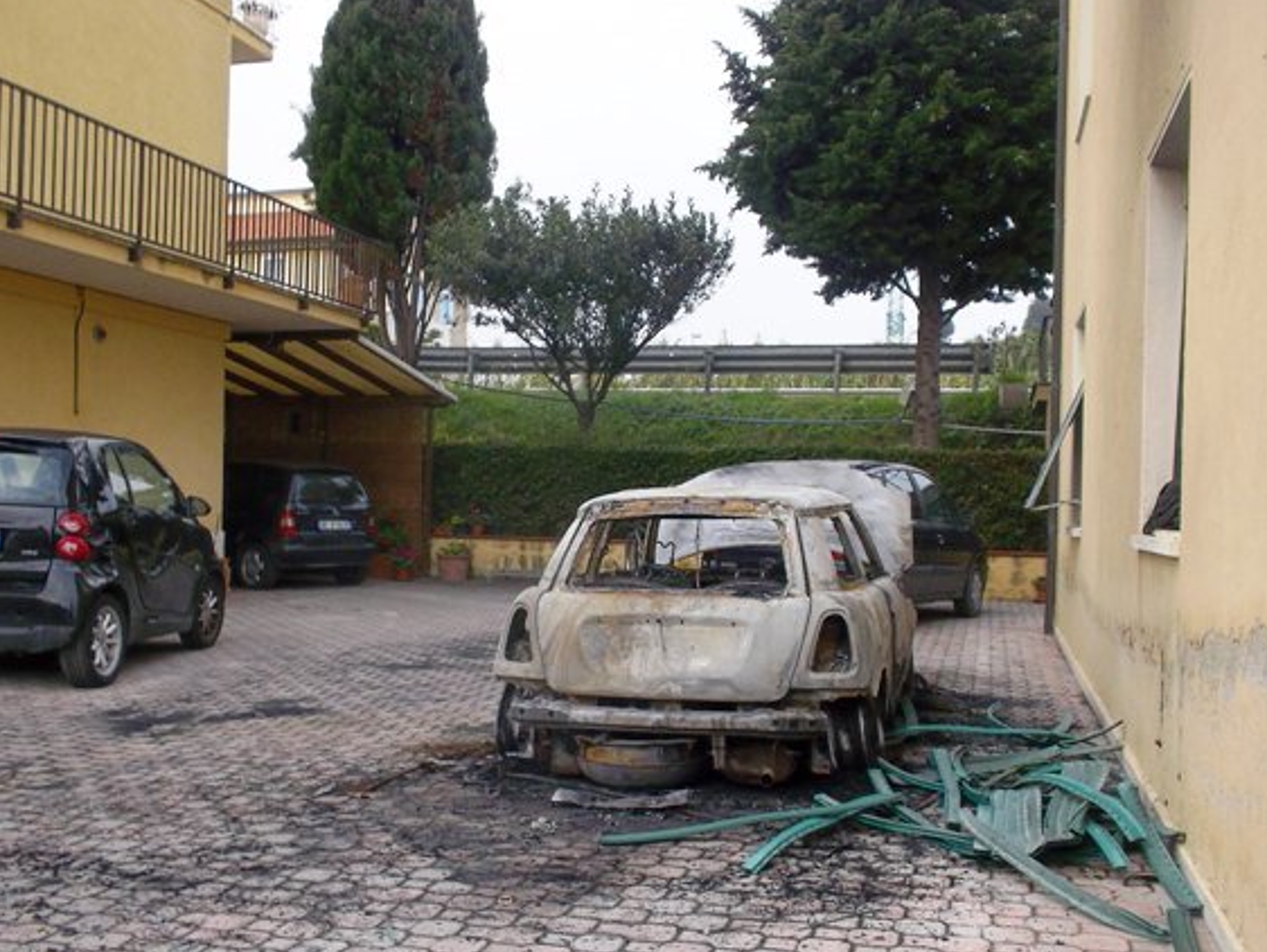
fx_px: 1208
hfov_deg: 55.3
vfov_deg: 42.9
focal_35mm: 33
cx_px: 612
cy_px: 519
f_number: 3.3
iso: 80
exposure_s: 1/250
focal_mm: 4.1
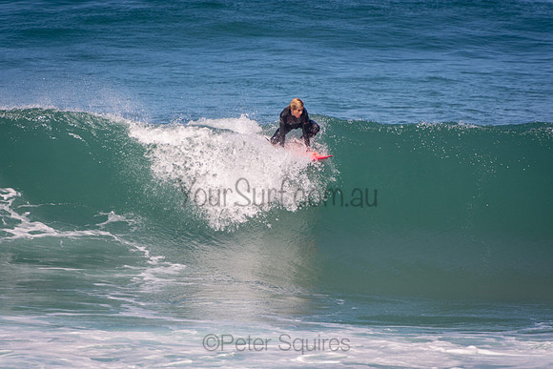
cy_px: 184
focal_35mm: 600
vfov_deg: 2.3
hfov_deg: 3.4
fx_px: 9218
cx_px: 276
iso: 220
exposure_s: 1/1250
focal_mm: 400
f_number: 5.6
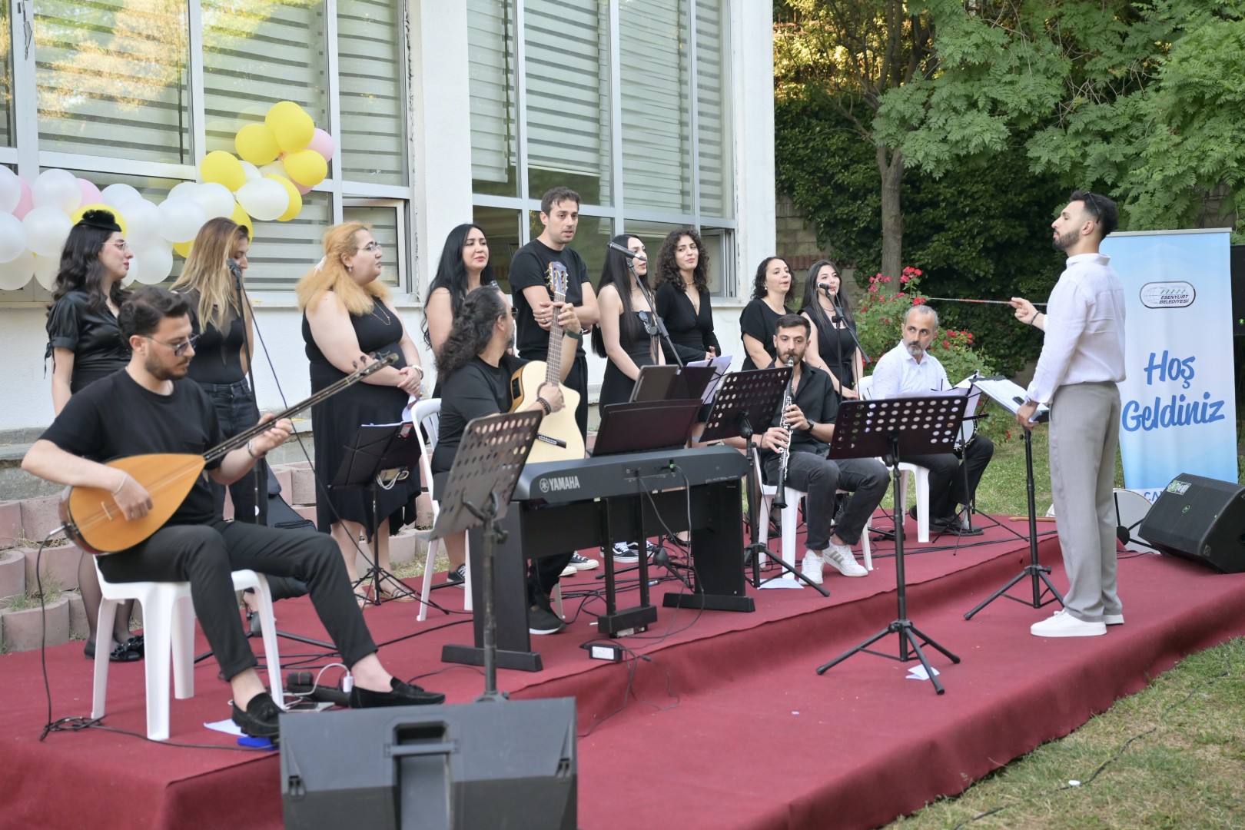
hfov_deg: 50.7
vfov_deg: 35.1
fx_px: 1314
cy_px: 415
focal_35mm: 38
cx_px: 622
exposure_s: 1/200
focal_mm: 38
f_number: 3.5
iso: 400
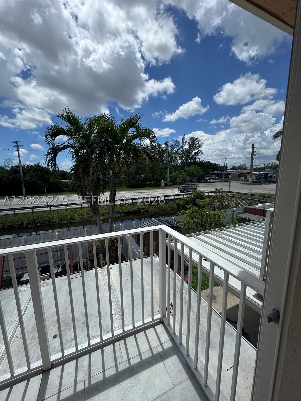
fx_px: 162
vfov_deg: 102.1
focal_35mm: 14
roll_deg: +1.4
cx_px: 150
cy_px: 200
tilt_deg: -10.5
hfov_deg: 85.7
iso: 40
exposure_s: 1/956
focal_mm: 2.22
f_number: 2.2
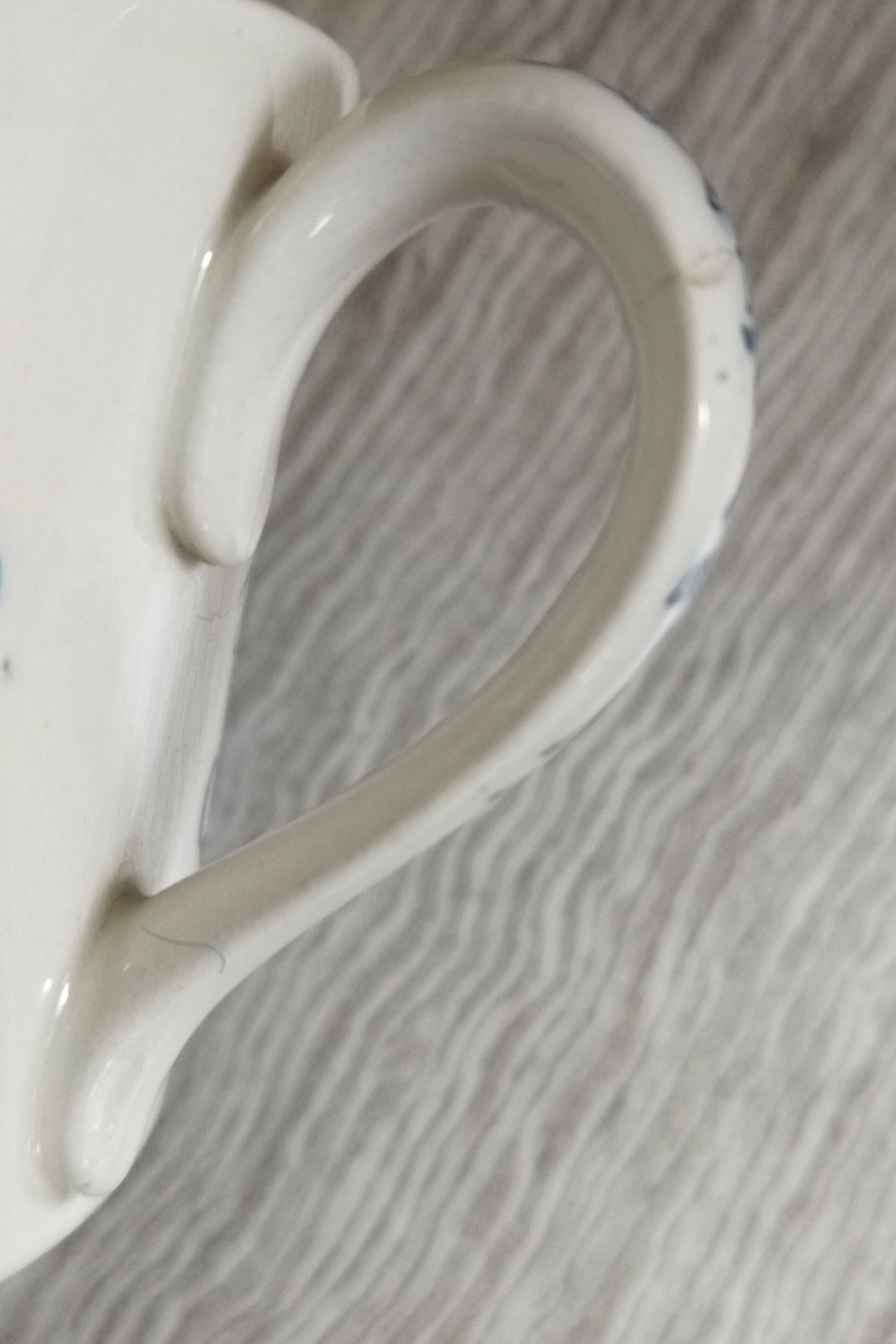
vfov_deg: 63.7
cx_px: 498
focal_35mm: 29
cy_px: 662
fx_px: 1083
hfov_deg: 44.9
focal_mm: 4.71
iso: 106
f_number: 1.79
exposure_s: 1/50
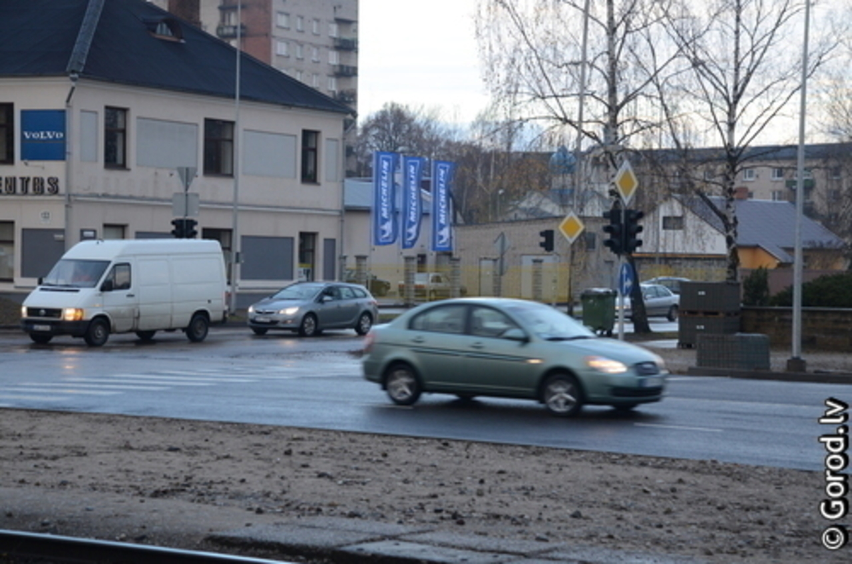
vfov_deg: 17.4
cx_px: 426
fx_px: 1842
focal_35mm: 78
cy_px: 282
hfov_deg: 26.0
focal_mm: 52
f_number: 5
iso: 500
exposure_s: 1/125
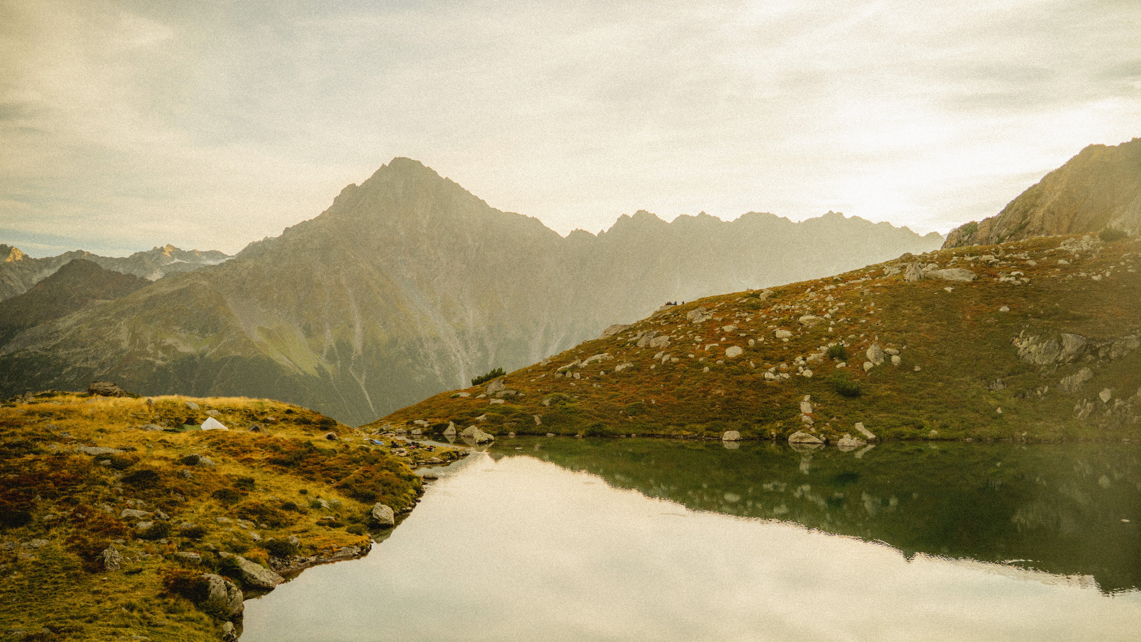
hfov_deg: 65.5
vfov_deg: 39.8
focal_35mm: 29
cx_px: 570
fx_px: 887
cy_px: 321
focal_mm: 28
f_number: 2.8
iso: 100
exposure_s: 1/100
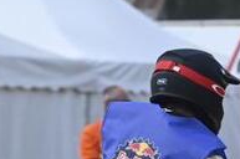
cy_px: 156
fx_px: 4619
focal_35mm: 694
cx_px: 225
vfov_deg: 2.0
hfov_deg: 3.0
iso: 140
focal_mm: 135
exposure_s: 1/500
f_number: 5.6
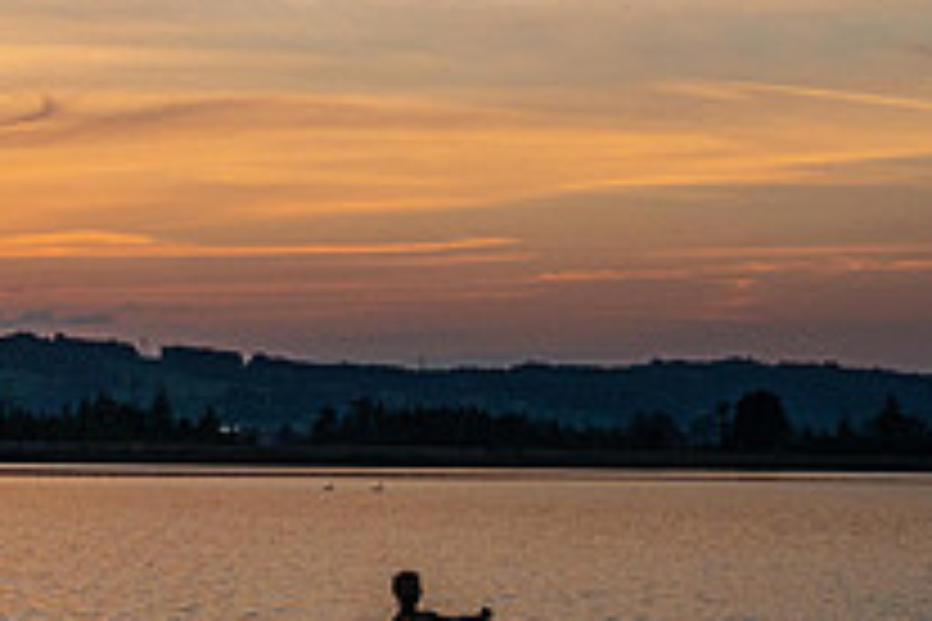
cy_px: 333
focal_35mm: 137
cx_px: 171
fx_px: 3547
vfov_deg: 10.0
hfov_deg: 14.9
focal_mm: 49
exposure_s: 1/6400
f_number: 4
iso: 1000
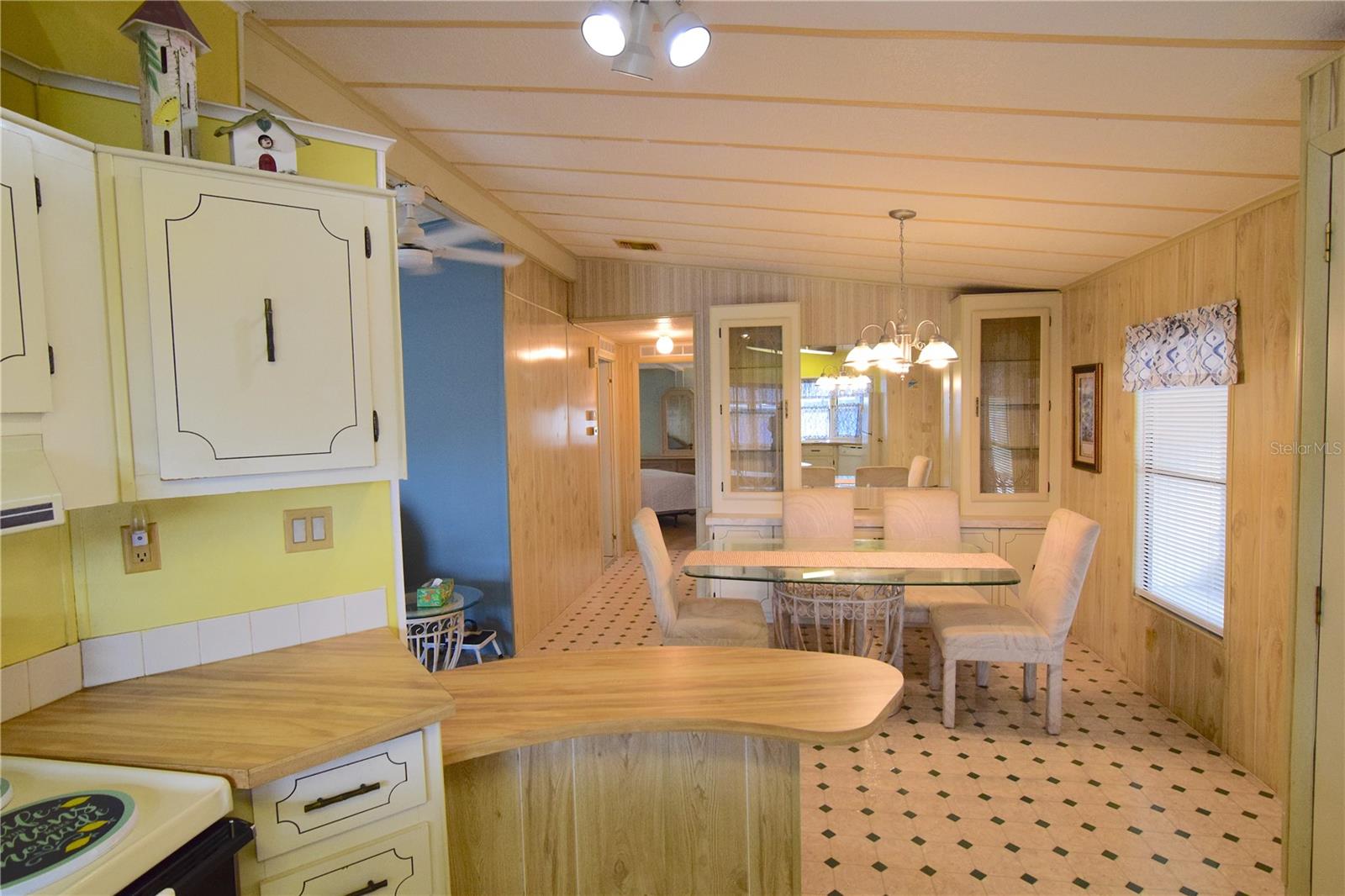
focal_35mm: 16
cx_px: 672
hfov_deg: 95.0
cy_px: 448
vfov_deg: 72.0
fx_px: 616
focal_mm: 11
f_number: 8
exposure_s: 1/60
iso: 1600
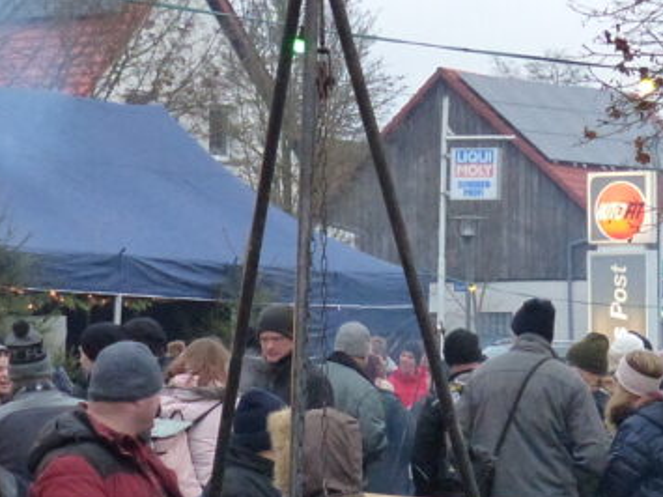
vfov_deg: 8.8
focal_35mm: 169
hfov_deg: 11.7
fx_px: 3236
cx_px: 327
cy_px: 361
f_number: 2.8
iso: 800
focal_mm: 9.1
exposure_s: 1/125
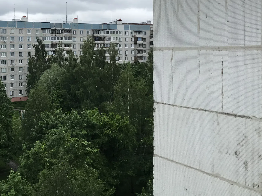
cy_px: 51
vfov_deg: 29.8
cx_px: 72
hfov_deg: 38.8
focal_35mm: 48
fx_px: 363
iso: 20
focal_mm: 3.99
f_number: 1.8
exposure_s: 1/725
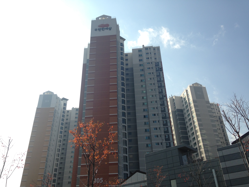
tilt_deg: +31.3
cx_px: 124
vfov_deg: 42.9
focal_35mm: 33
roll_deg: +3.2
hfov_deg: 55.4
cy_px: 94
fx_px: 237
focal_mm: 4.12
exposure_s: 1/1506
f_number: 2.4
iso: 50
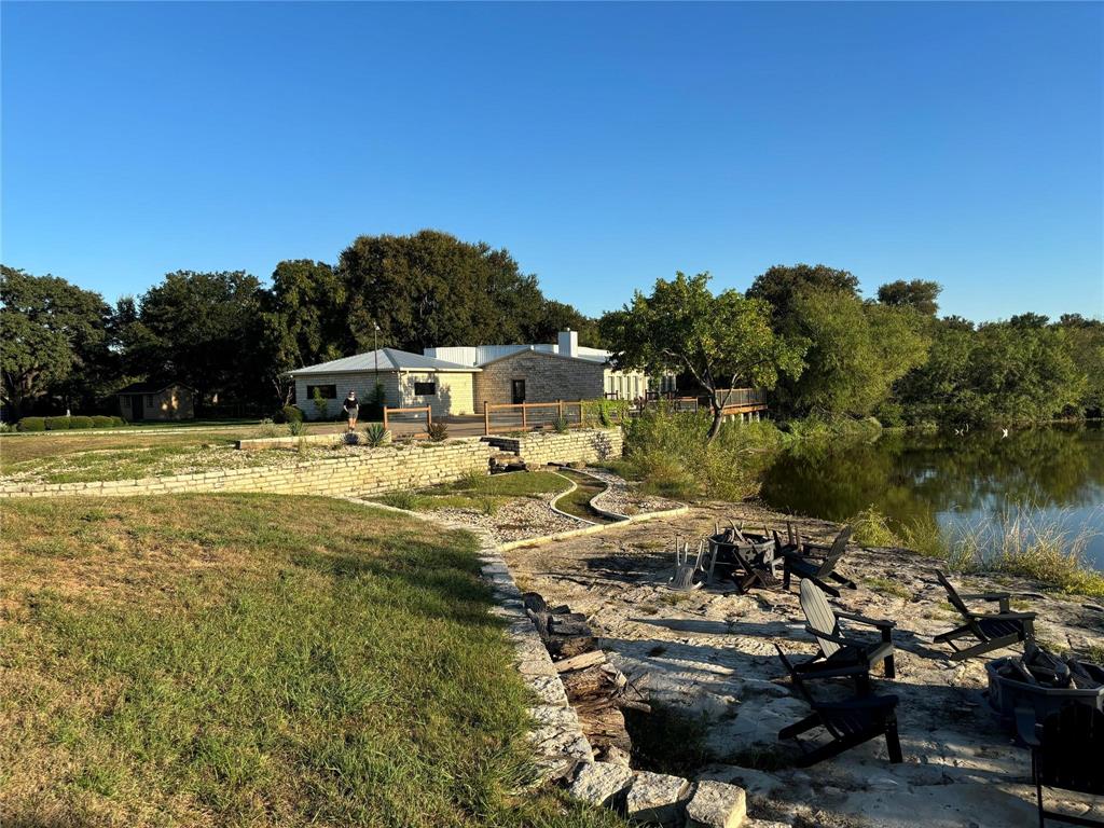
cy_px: 414
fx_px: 829
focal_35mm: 26
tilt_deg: -1.2
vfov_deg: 53.1
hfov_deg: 67.3
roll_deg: +2.3
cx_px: 552
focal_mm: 5.96
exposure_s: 1/2024
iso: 50
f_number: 1.6
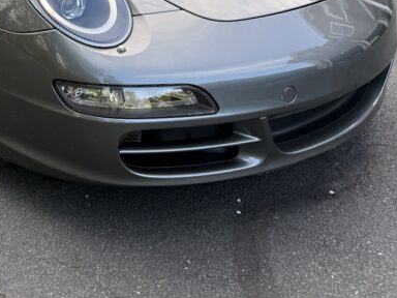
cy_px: 10
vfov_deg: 28.6
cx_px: 59
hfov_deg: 37.7
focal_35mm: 48
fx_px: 550
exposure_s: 1/440
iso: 80
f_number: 1.78
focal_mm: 6.76
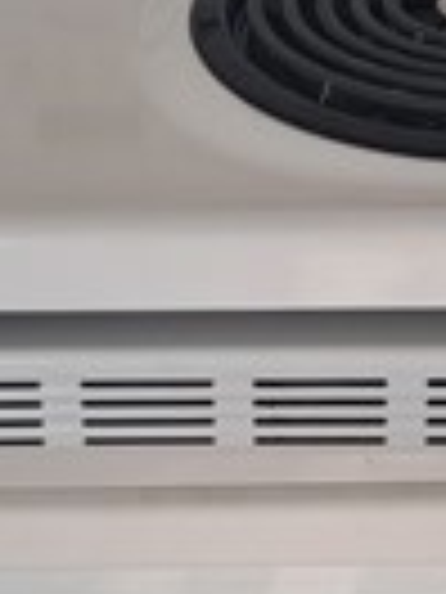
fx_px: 2405
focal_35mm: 140
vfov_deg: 14.1
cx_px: 176
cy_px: 320
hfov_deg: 10.6
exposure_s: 1/60
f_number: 1.8
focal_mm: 5.23
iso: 50
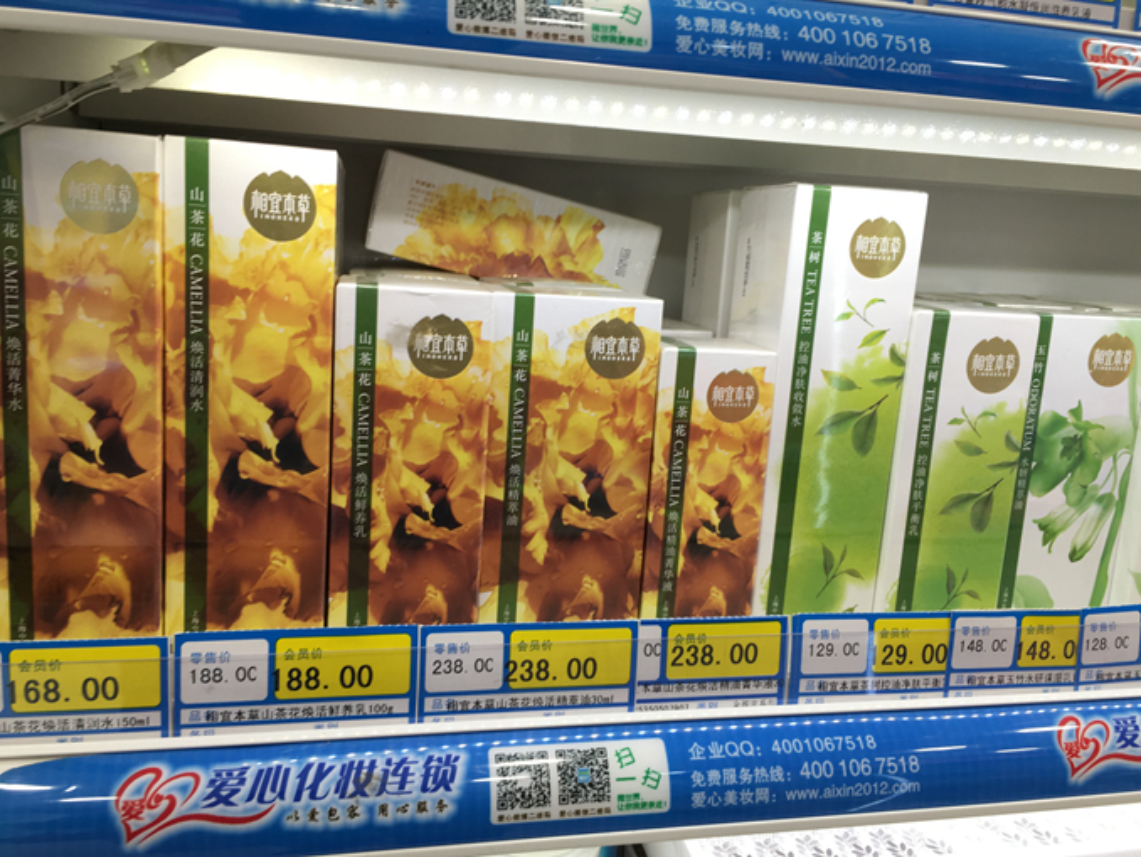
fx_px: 956
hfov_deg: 61.6
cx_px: 570
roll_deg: -3.8
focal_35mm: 29
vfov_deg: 48.3
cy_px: 428
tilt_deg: -11.4
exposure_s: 1/33
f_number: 2.2
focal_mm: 4.15
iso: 32
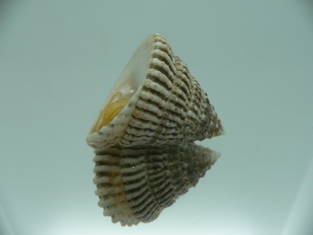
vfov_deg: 40.7
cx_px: 156
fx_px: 316
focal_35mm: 35
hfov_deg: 52.6
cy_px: 118
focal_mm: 4.6
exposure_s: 1/60
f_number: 2.8
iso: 80
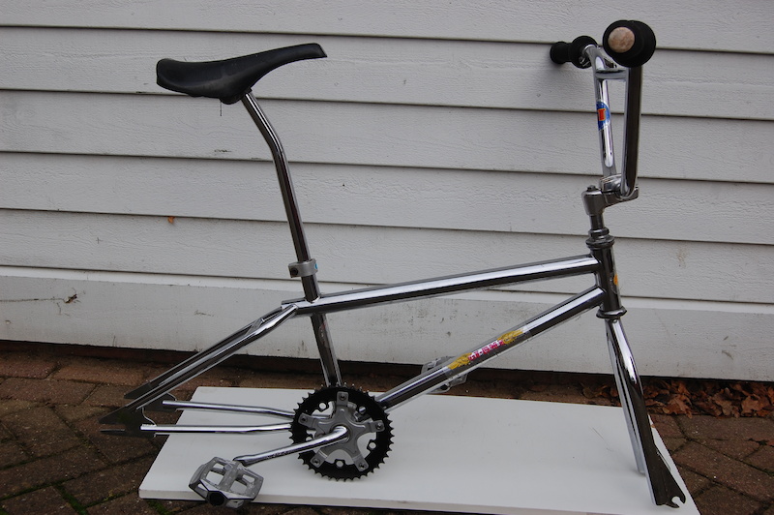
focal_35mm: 39
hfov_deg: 49.6
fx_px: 838
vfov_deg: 34.2
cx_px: 387
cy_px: 258
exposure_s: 1/200
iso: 200
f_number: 7.1
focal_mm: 26
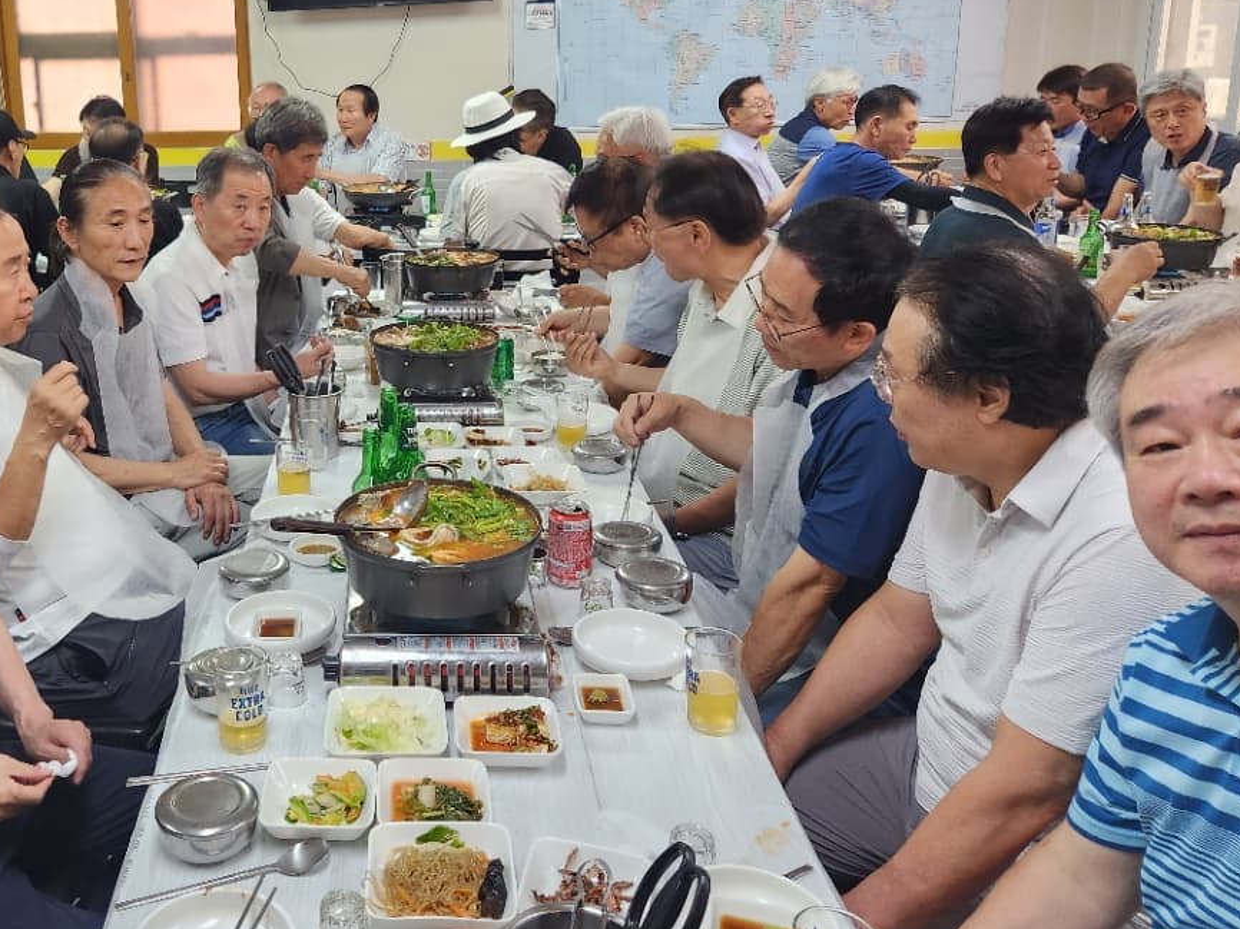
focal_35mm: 34
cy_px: 326
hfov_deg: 52.3
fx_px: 1218
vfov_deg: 41.3
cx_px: 355
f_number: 1.8
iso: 250
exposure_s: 1/120
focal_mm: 5.4
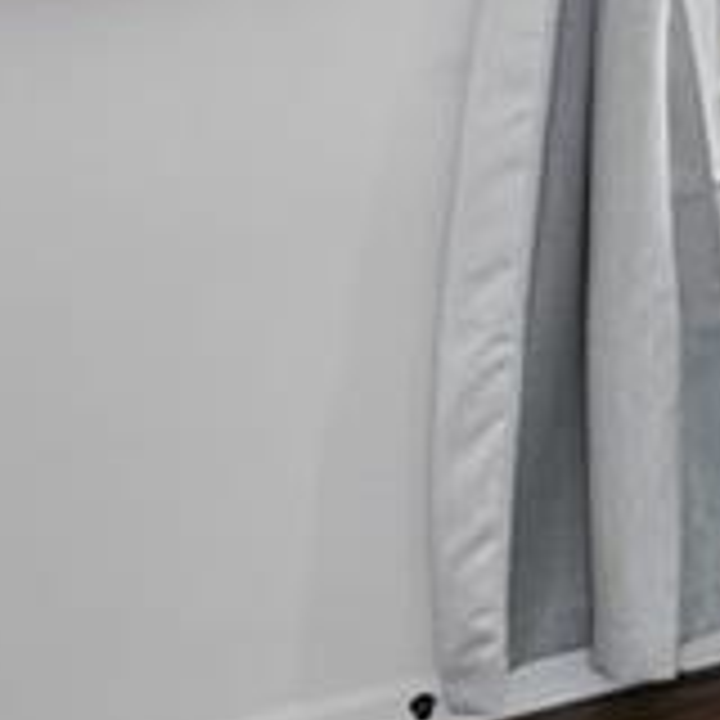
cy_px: -90
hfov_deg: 11.5
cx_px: 2160
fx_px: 1788
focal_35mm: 76
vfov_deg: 21.5
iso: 400
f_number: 8
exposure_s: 1/1.25
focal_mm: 14
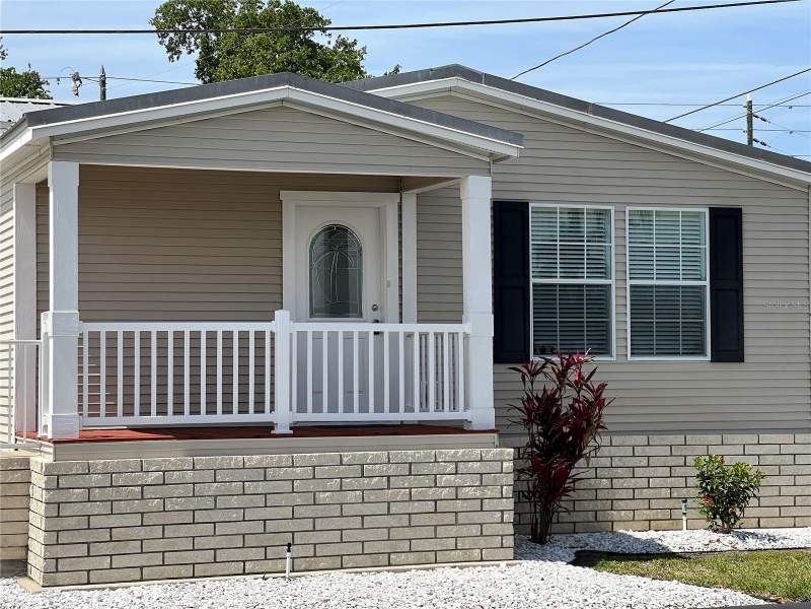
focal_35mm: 77
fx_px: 1804
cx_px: 406
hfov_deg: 25.3
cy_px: 304
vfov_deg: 19.1
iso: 32
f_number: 2.8
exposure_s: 1/889
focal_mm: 9
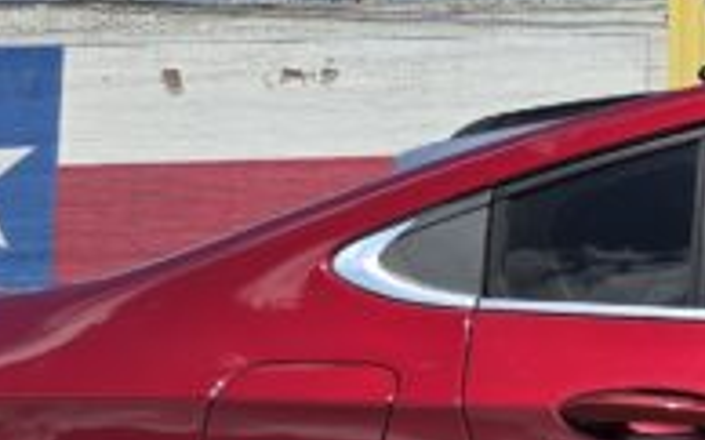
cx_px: 1468
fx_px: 2477
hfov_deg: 13.5
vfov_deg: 10.0
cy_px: -84
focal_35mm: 129
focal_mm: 6.3
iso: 12
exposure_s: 1/1245
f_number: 1.7
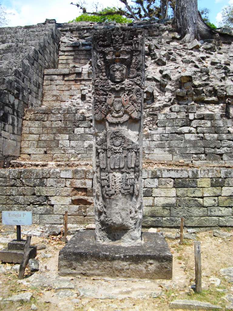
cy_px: 156
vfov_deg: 58.4
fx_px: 278
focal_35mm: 31
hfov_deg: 45.4
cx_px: 116
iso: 100
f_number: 8.8
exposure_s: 1/125
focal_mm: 5.7
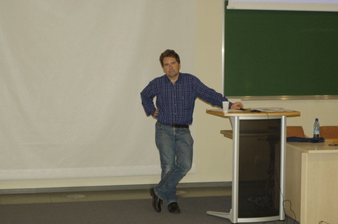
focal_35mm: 75
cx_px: 169
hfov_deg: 27.0
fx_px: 703
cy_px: 112
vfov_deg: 18.1
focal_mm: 50
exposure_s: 1/60
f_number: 3.5
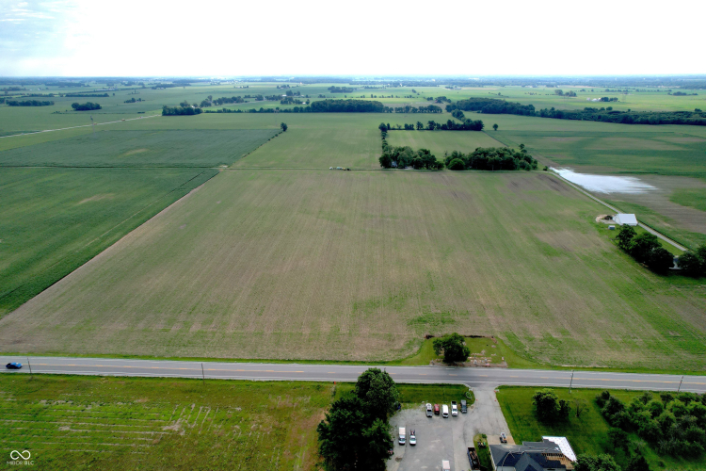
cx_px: 353
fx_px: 431
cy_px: 236
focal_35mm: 22
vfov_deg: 57.2
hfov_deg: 78.6
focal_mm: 8.38
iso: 110
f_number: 2.8
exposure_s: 1/3000
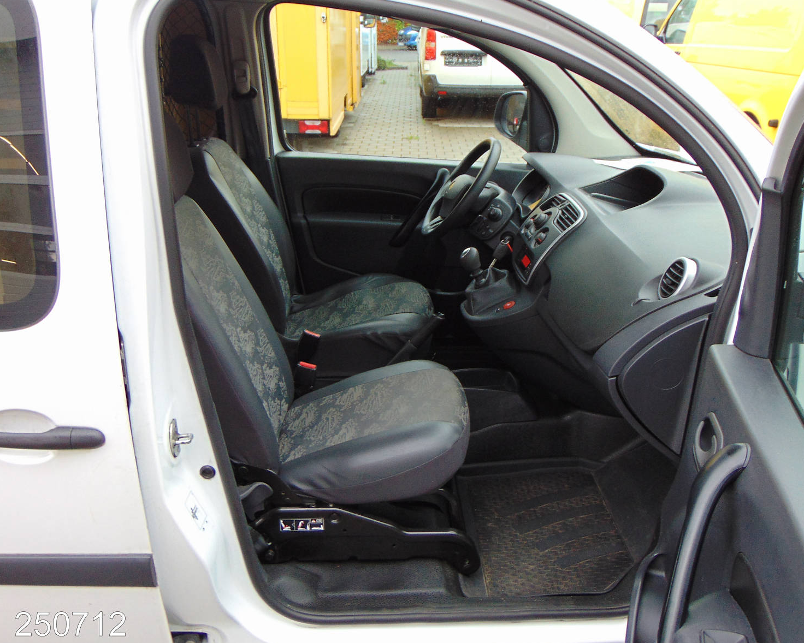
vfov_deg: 42.2
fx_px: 833
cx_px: 431
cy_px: 324
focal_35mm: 35
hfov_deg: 51.5
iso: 100
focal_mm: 5.8
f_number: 3.2
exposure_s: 1/30
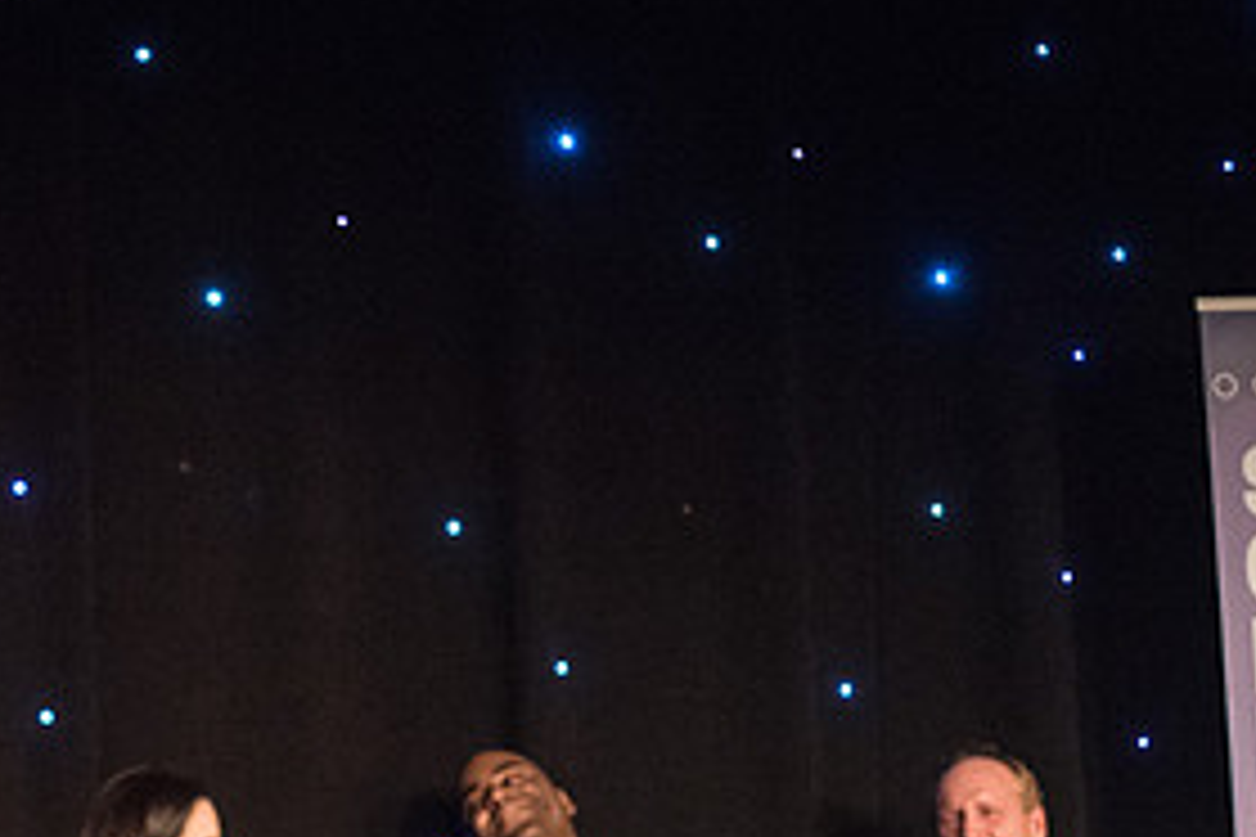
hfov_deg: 17.6
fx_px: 3942
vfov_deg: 12.1
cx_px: -28
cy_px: 554
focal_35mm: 113
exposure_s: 1/400
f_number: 3.2
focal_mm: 44
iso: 2000
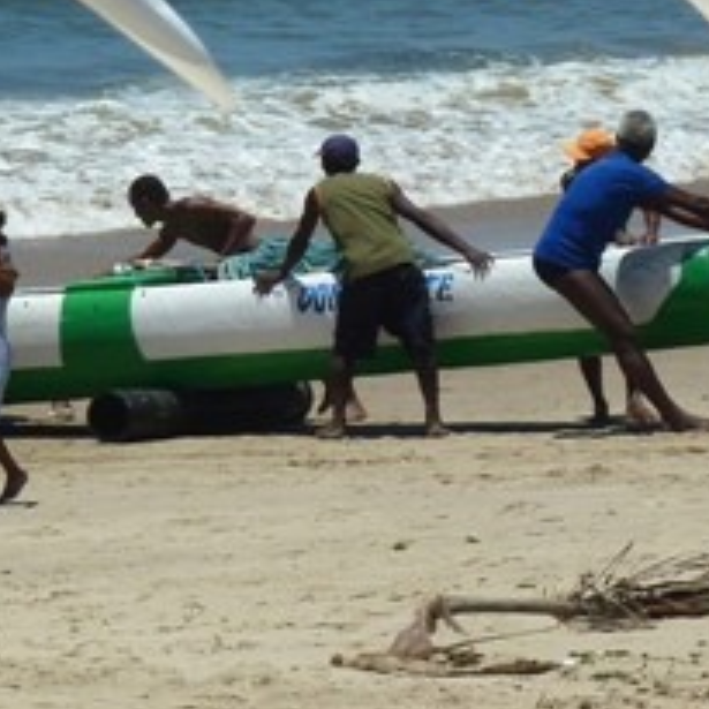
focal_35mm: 382
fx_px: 8852
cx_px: 370
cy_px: 325
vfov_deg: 4.6
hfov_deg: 4.6
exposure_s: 1/800
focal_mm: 22.5
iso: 80
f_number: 5.6
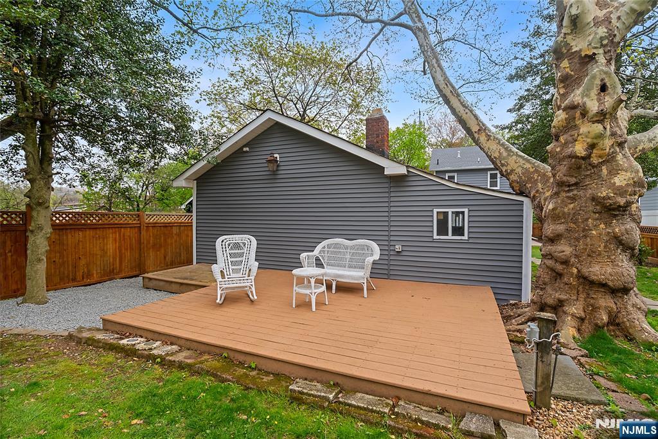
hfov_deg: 96.7
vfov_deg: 73.8
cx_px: 329
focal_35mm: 16
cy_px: 220
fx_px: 292
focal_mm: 16
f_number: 8
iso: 100
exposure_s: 1/40
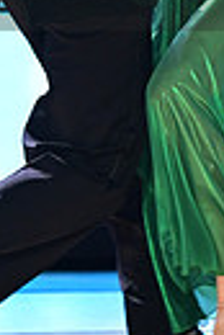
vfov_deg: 2.3
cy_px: -54
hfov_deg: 1.5
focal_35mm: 892
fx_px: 8303
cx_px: 221
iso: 1600
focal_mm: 200
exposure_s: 1/250
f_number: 2.8
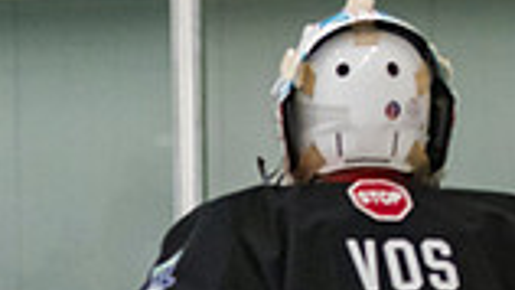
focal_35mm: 529
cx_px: -339
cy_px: 613
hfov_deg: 4.1
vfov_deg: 2.3
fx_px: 7226
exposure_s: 1/640
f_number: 3.2
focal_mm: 82
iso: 2000
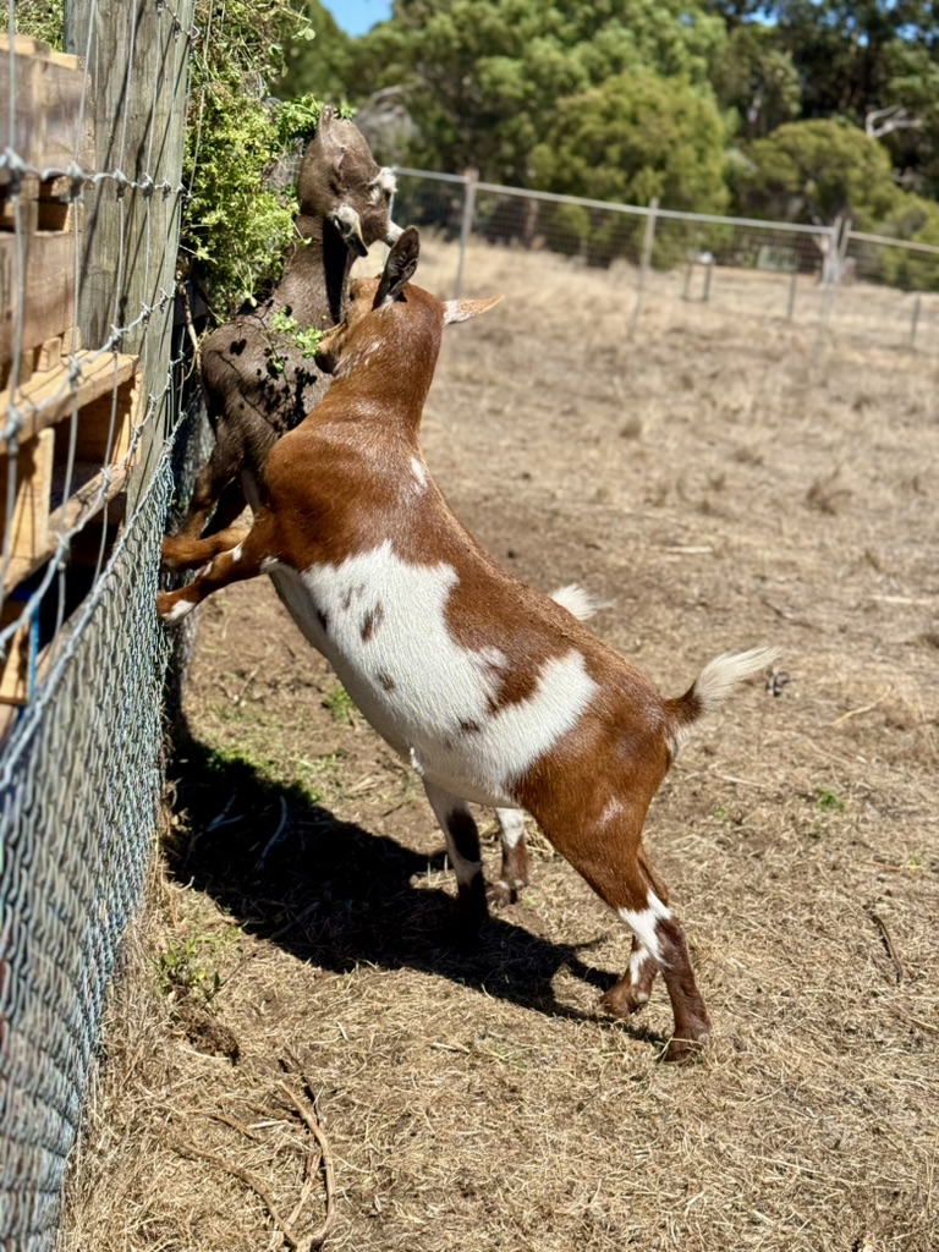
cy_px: 626
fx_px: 1736
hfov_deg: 30.3
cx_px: 470
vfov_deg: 39.7
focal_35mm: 48
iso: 64
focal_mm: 6.76
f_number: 1.78
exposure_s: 1/5848
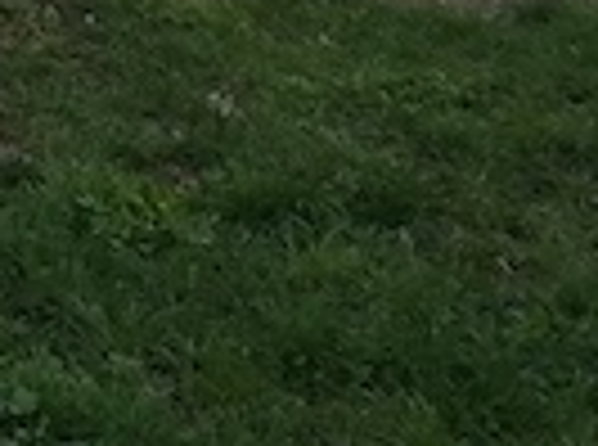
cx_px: -733
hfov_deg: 10.7
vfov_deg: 7.9
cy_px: -874
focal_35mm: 163
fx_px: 2808
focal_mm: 5.4
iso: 50
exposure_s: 1/757
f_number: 1.8
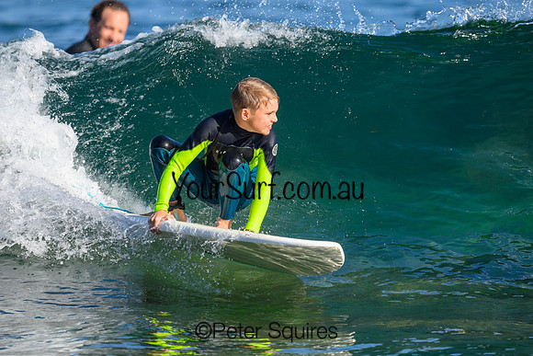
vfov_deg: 1.7
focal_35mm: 800
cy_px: 178
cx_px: 266
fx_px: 11847
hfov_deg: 2.6
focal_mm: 800
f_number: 6.3
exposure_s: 1/2000
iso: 640
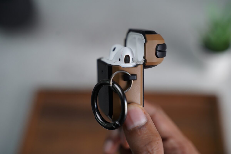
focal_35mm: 59
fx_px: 379
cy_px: 77
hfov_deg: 33.9
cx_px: 116
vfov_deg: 23.0
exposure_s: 1/60
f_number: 4
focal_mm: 59
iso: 800
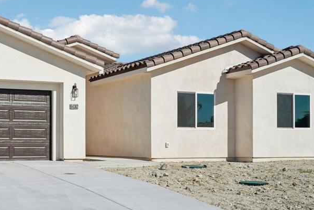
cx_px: 82
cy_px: 121
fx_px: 506
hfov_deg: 33.8
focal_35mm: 58
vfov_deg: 23.4
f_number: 8
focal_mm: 34
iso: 100
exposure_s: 1/1000
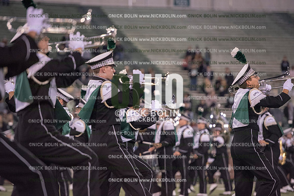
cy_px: 98
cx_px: 147
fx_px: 1511
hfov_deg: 11.1
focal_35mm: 185
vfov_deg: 7.4
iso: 5000
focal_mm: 185
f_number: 3.2
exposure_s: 1/1250
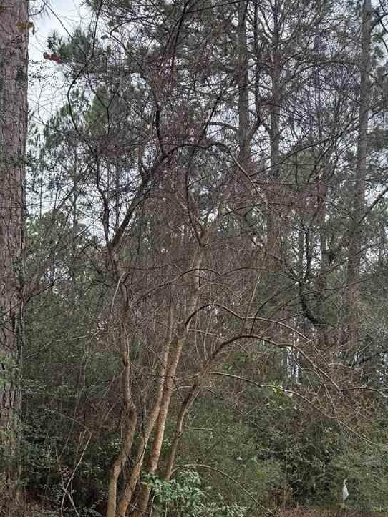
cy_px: 398
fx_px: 762
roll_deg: -0.8
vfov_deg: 36.5
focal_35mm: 51
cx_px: 268
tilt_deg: +3.0
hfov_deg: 28.3
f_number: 1.78
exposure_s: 1/289
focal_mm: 6.76
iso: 100
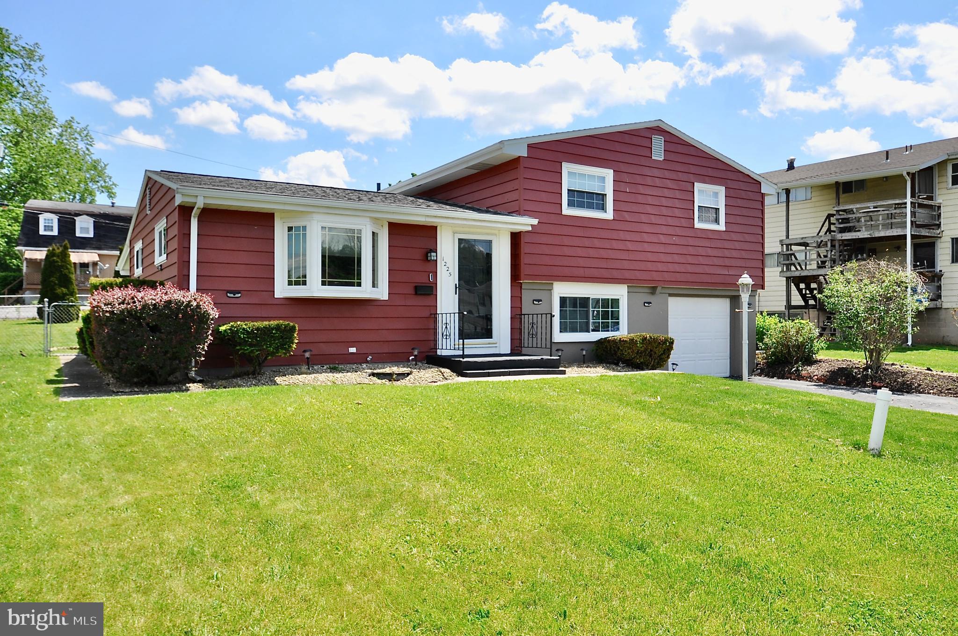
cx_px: 479
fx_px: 678
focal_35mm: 26
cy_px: 318
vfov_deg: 50.3
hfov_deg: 70.5
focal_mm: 17
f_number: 8
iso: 200
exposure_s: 1/250
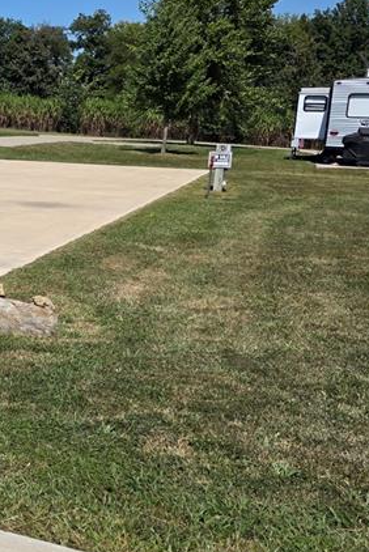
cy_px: 254
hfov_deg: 18.9
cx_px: -262
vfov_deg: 34.4
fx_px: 890
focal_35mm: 58
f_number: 1.7
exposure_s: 1/7944
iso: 50
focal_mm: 6.3
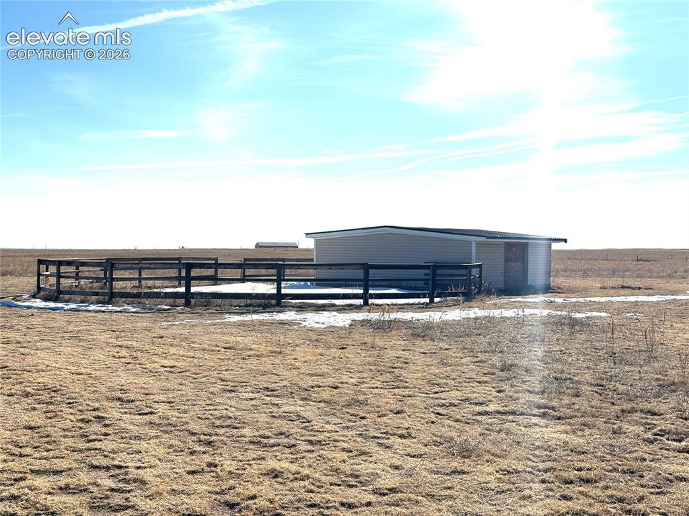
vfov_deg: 30.2
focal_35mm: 48
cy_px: 258
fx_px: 955
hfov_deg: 39.7
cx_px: 344
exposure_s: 1/11364
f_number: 1.78
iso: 50
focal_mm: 6.76
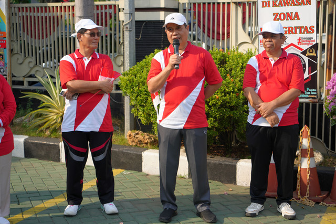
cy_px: 112
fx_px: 560
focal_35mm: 60
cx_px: 168
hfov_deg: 33.4
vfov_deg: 22.6
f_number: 4.5
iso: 100
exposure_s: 1/400
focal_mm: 60
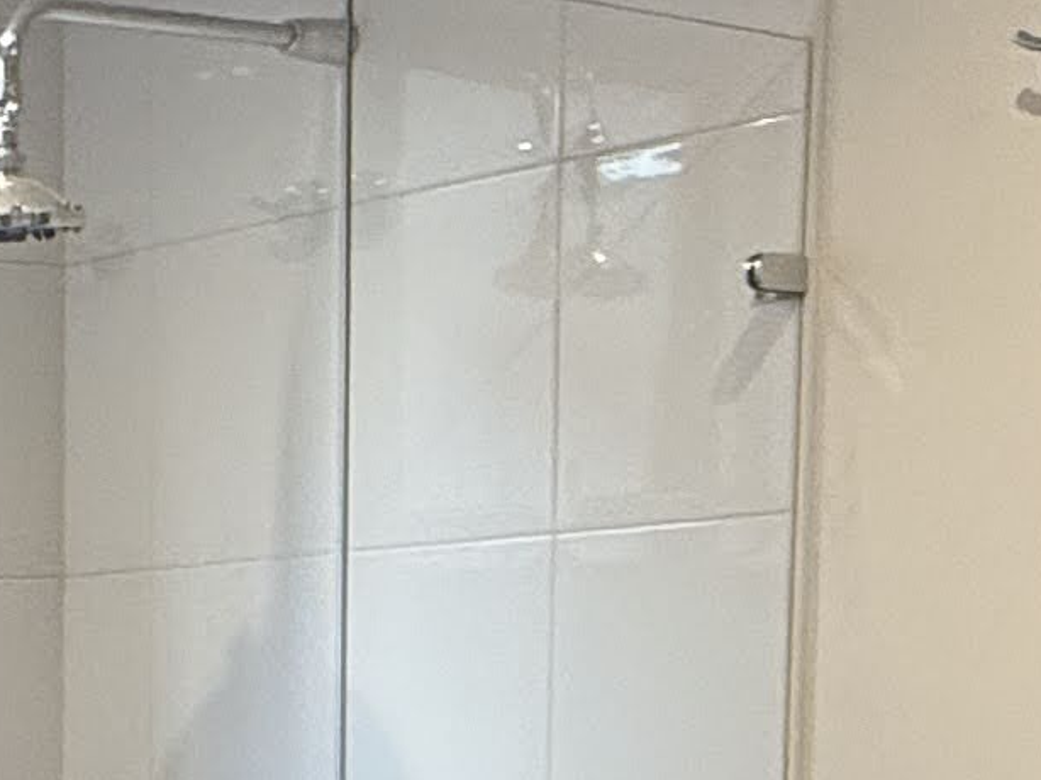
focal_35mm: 92
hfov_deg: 18.6
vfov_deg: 15.0
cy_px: 1151
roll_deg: +1.7
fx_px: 2766
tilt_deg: -7.0
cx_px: -566
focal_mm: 2.22
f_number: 2.2
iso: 200
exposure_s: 1/120
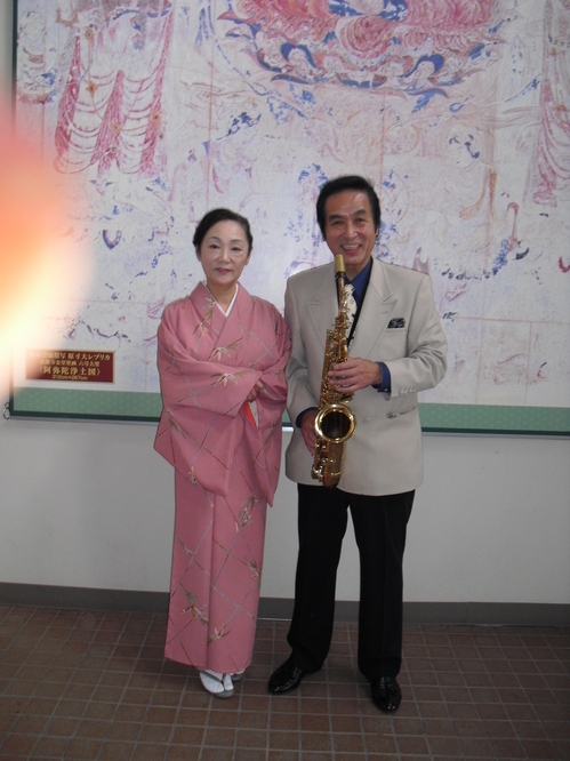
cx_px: 285
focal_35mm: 36
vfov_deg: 51.4
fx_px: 791
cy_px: 380
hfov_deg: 39.6
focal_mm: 6.3
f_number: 3.1
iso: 200
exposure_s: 1/60
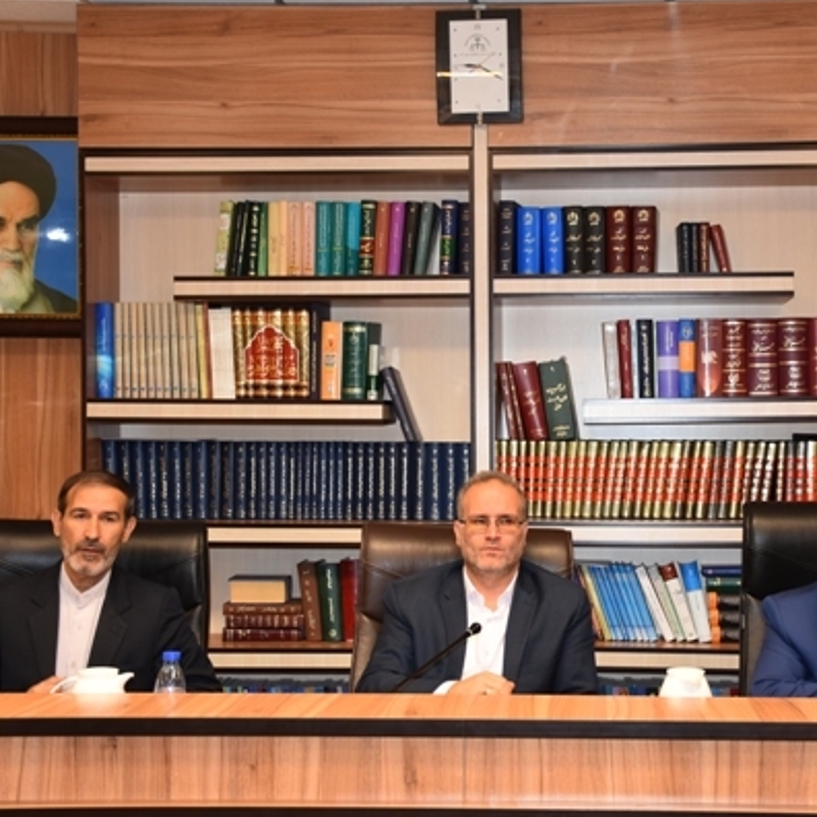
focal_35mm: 58
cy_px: 408
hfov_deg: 29.3
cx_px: 553
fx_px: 1549
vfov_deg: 29.6
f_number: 4
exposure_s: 1/60
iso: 400
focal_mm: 30
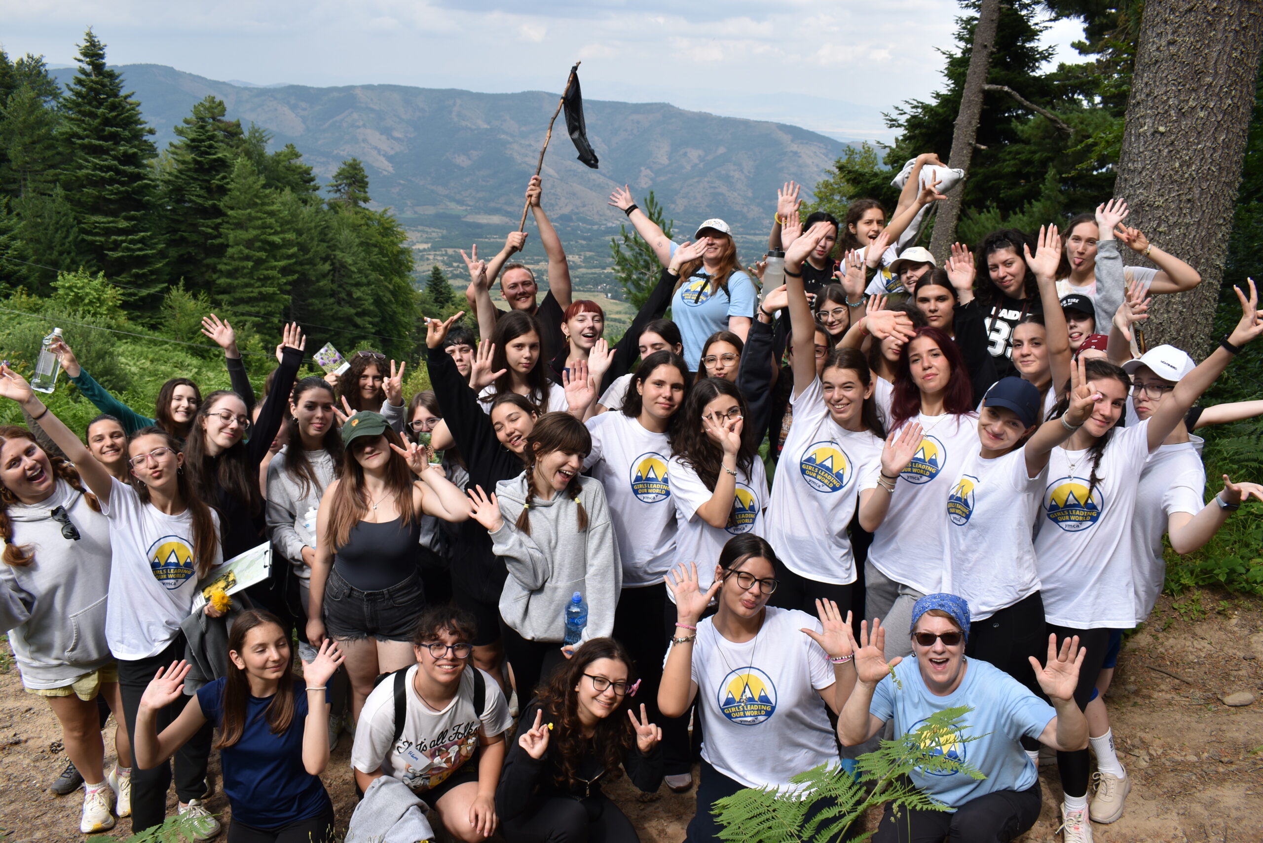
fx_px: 947
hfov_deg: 67.4
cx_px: 632
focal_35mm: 27
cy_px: 422
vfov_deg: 48.0
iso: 140
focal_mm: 18
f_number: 8
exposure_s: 1/250
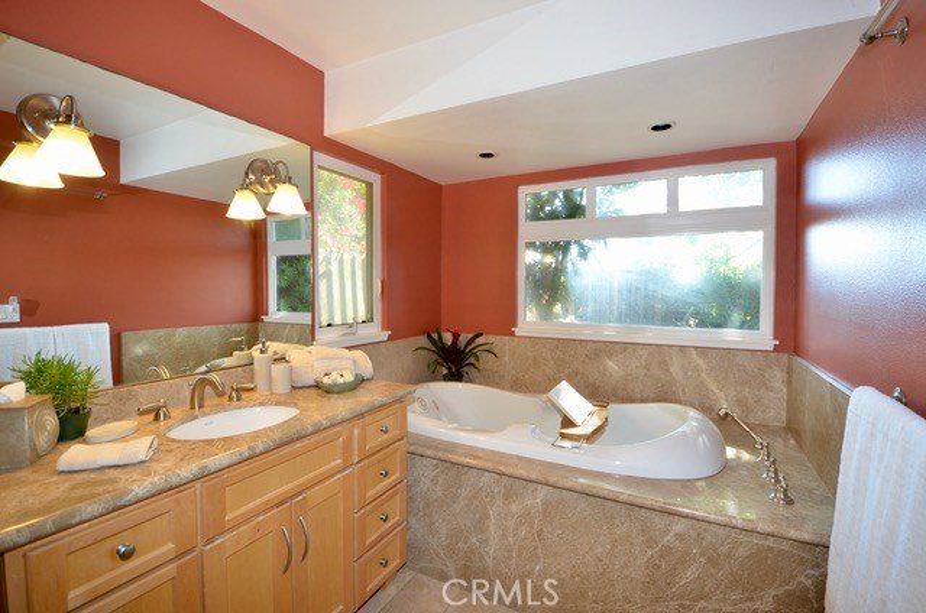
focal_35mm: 15
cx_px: 463
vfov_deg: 77.1
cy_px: 306
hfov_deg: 100.5
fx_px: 385
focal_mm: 10
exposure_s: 1/60
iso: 450
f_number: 4
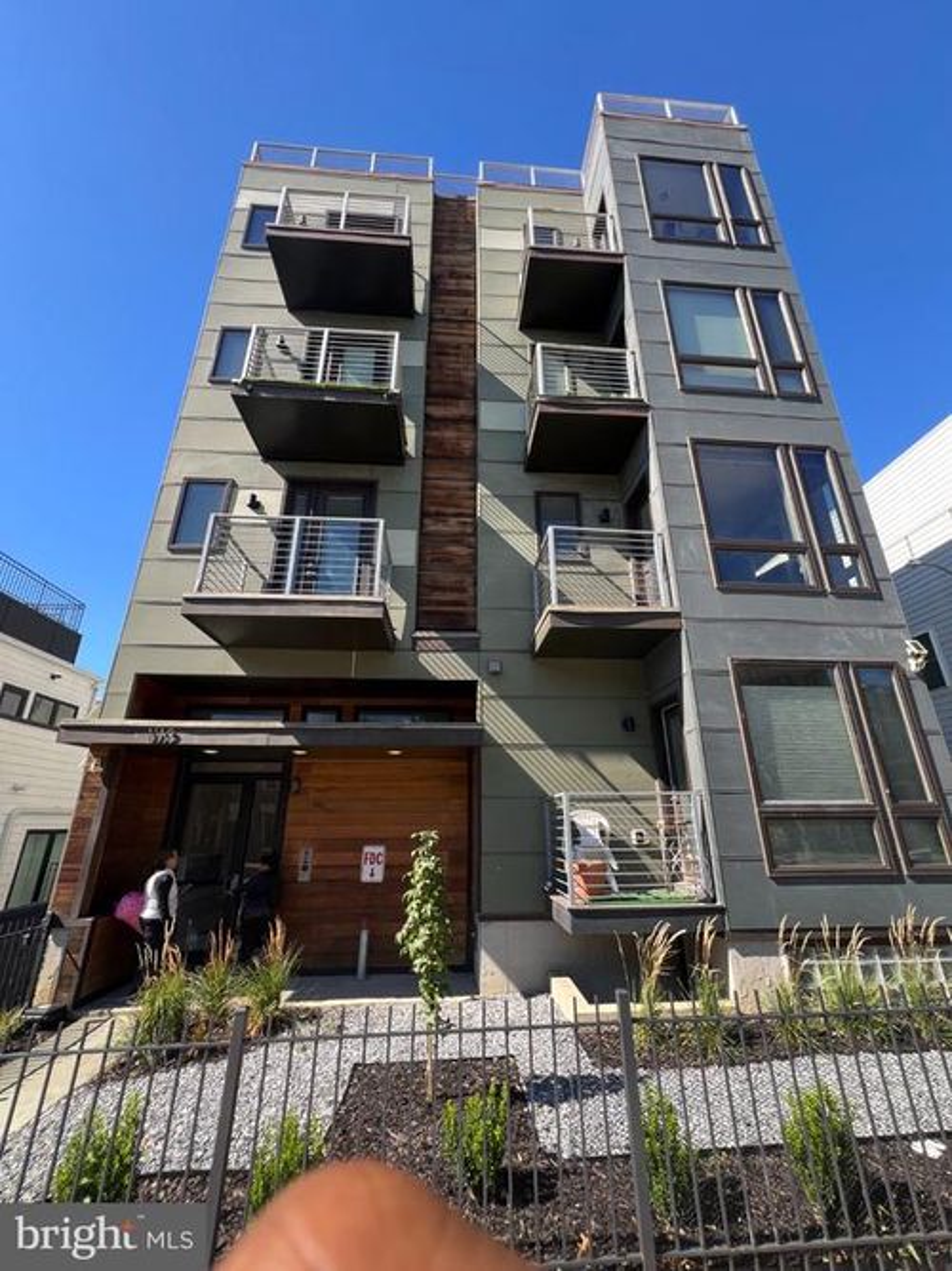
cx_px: 476
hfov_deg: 89.9
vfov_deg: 106.2
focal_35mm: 13
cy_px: 636
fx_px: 477
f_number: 1.8
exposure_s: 1/280
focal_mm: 1.57
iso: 32
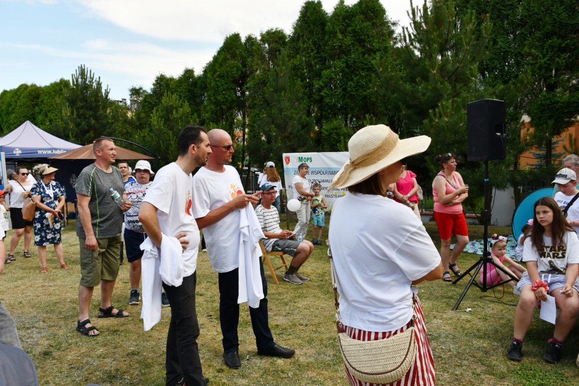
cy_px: 193
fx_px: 434
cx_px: 290
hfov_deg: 67.4
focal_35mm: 27
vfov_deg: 47.9
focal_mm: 18
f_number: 8
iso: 160
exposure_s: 1/250
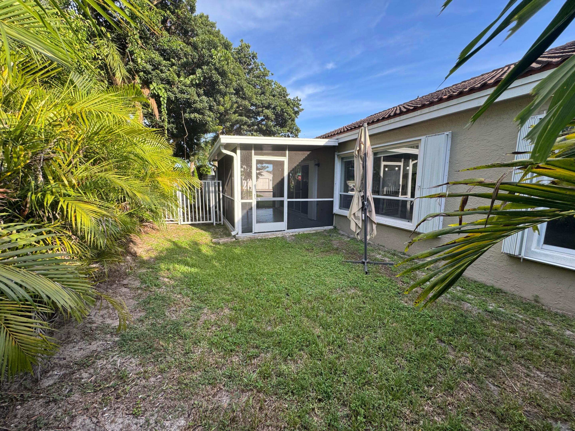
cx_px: 288
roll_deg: -0.6
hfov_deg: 102.1
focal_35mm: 14
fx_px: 233
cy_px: 216
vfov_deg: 85.7
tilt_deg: -8.4
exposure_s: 1/277
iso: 40
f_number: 2.2
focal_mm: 2.22
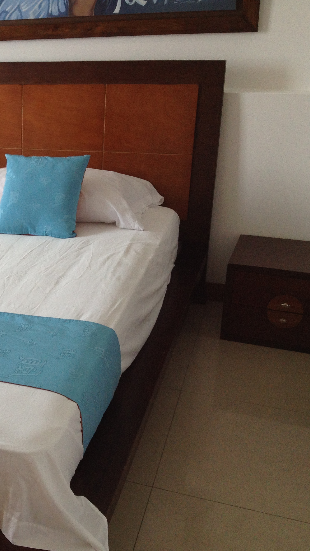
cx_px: -39
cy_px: 276
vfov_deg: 40.6
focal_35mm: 51
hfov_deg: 22.1
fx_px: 745
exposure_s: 1/120
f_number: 2.4
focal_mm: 4.28
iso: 100
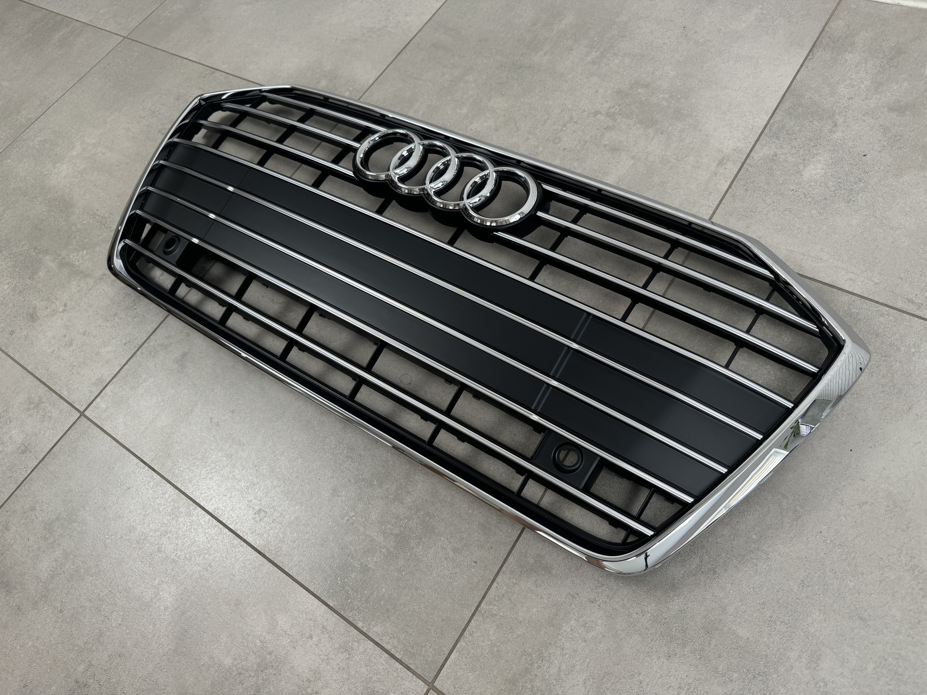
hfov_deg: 71.6
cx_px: 464
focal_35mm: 24
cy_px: 348
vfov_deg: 56.8
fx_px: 643
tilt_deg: -58.6
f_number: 1.78
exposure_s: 1/121
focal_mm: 6.76
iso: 100
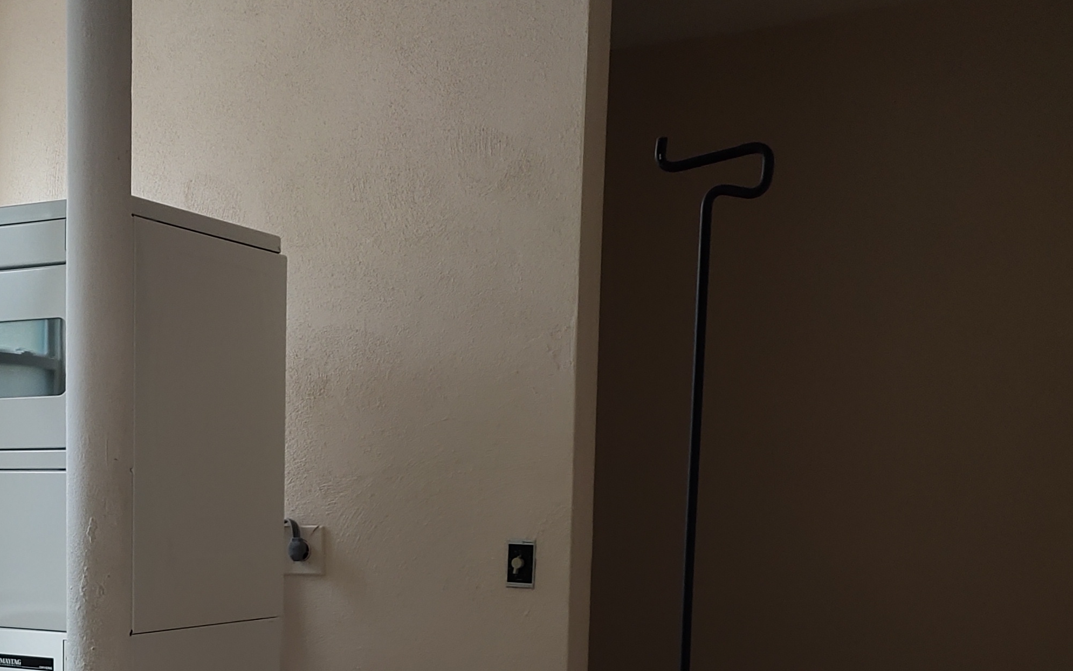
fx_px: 1433
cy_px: 634
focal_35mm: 49
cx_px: 180
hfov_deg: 39.1
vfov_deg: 25.3
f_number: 1.79
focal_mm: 4.76
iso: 429
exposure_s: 1/100
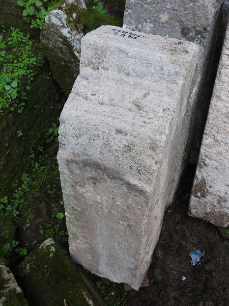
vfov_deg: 55.4
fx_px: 291
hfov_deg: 42.9
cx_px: 114
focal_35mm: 33
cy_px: 153
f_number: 3.6
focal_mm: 5.9
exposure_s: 1/40
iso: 100
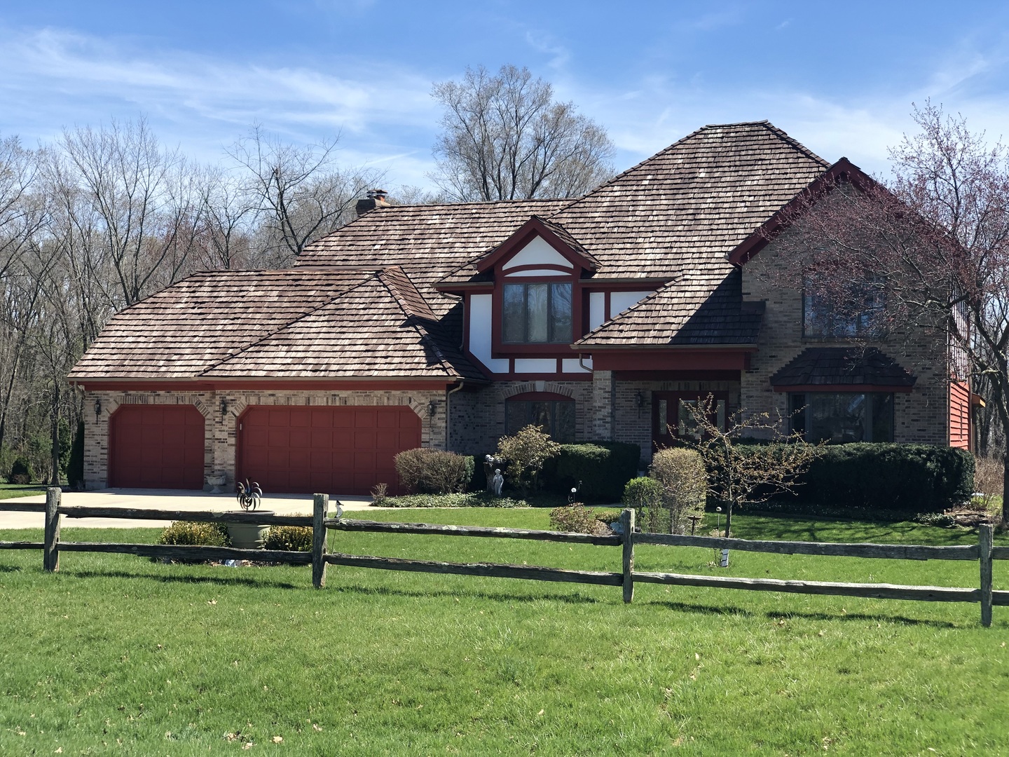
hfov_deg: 36.8
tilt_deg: +1.6
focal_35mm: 52
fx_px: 1516
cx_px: 504
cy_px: 378
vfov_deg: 28.0
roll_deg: +0.1
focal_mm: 6
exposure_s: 1/657
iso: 16
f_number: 2.4
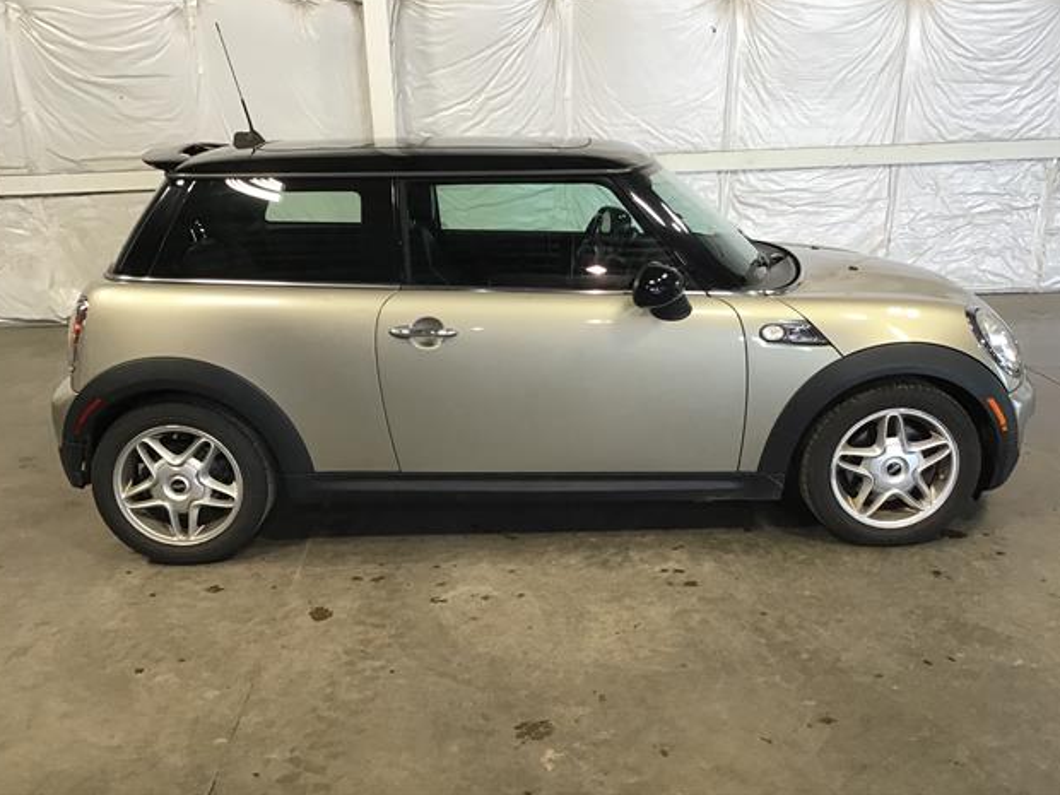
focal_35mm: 32
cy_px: 388
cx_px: 525
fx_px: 980
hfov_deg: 56.8
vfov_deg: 44.2
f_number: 2.4
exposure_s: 1/30
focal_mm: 3.3
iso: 64
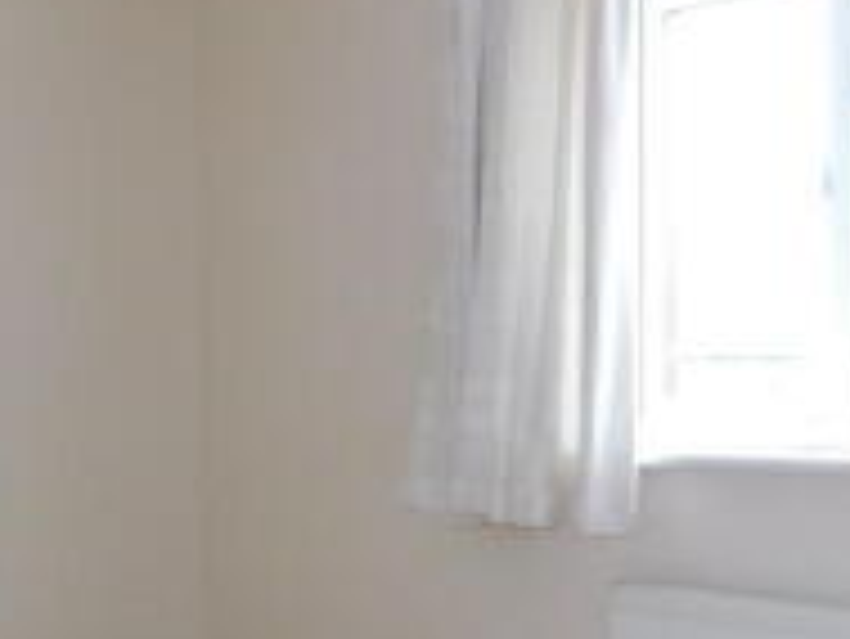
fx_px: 1745
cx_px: 353
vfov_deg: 20.4
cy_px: 560
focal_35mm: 71
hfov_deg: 27.3
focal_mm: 4
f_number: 3
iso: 125
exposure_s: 1/50
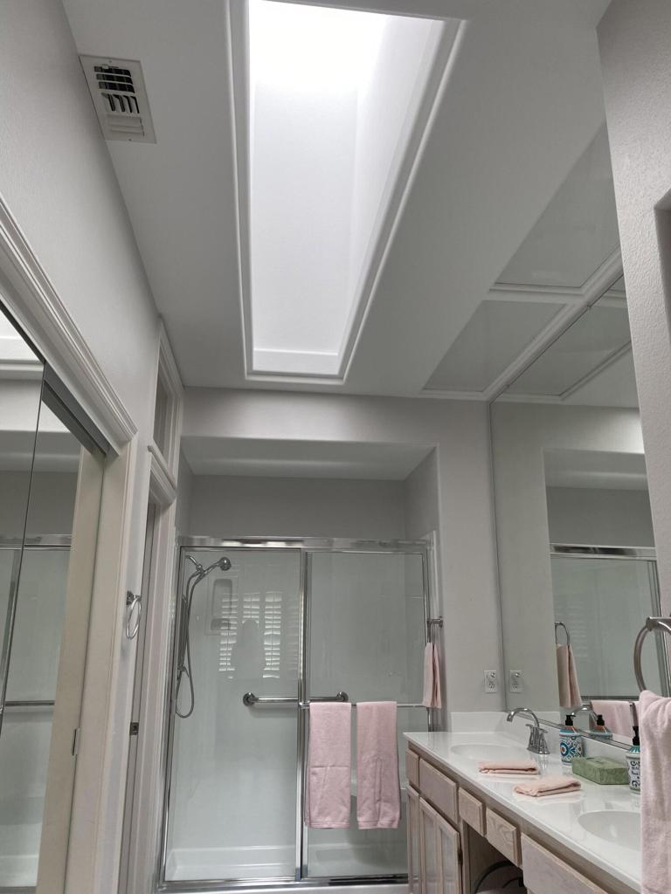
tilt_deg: +16.9
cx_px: 336
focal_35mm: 26
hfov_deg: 53.1
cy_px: 447
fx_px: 672
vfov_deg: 67.3
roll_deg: +0.3
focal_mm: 4.25
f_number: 1.8
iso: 64
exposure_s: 1/121
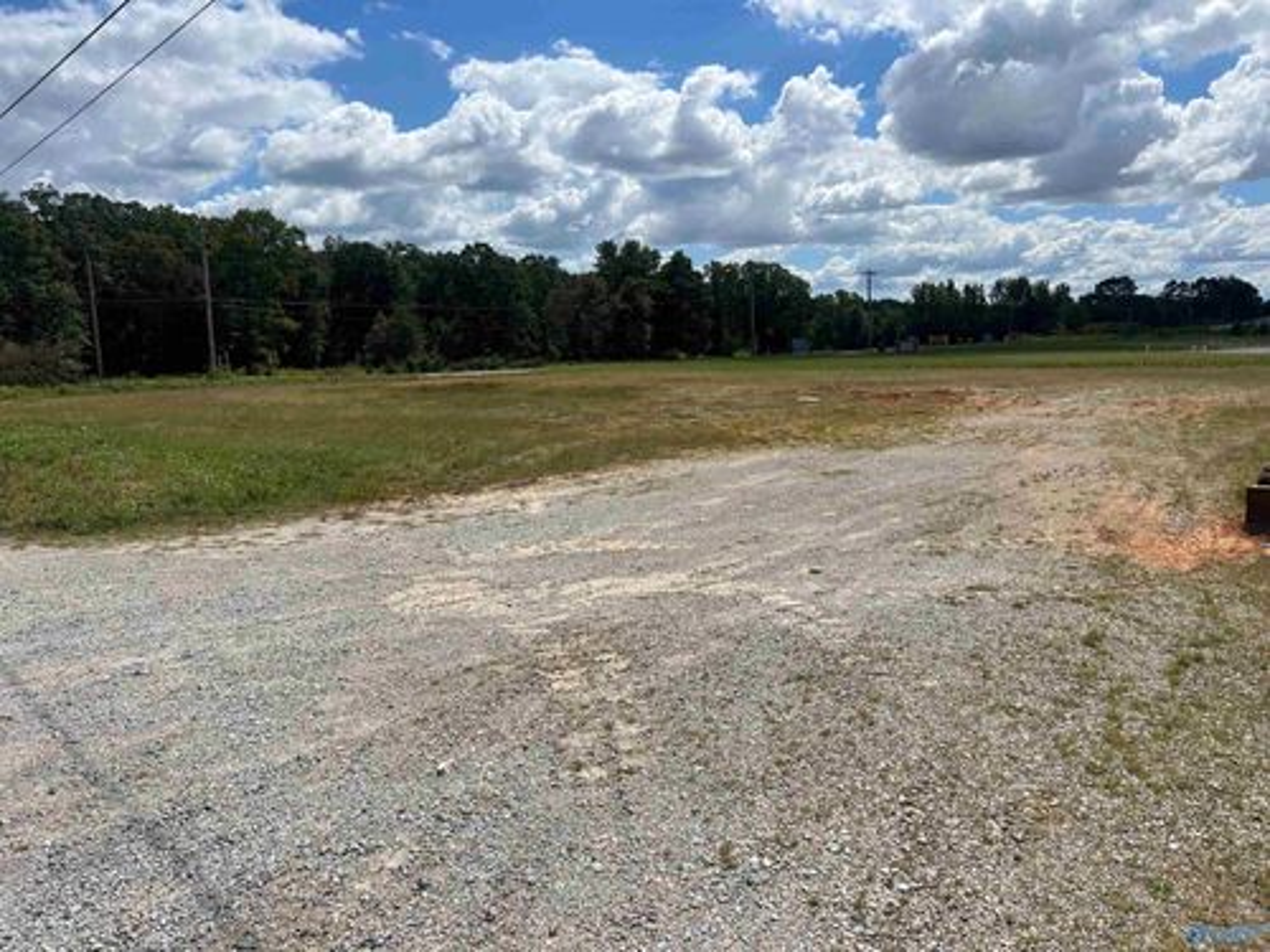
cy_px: 476
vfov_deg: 53.1
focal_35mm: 26
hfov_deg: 67.3
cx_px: 635
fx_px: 954
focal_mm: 5.7
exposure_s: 1/9434
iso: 50
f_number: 1.5
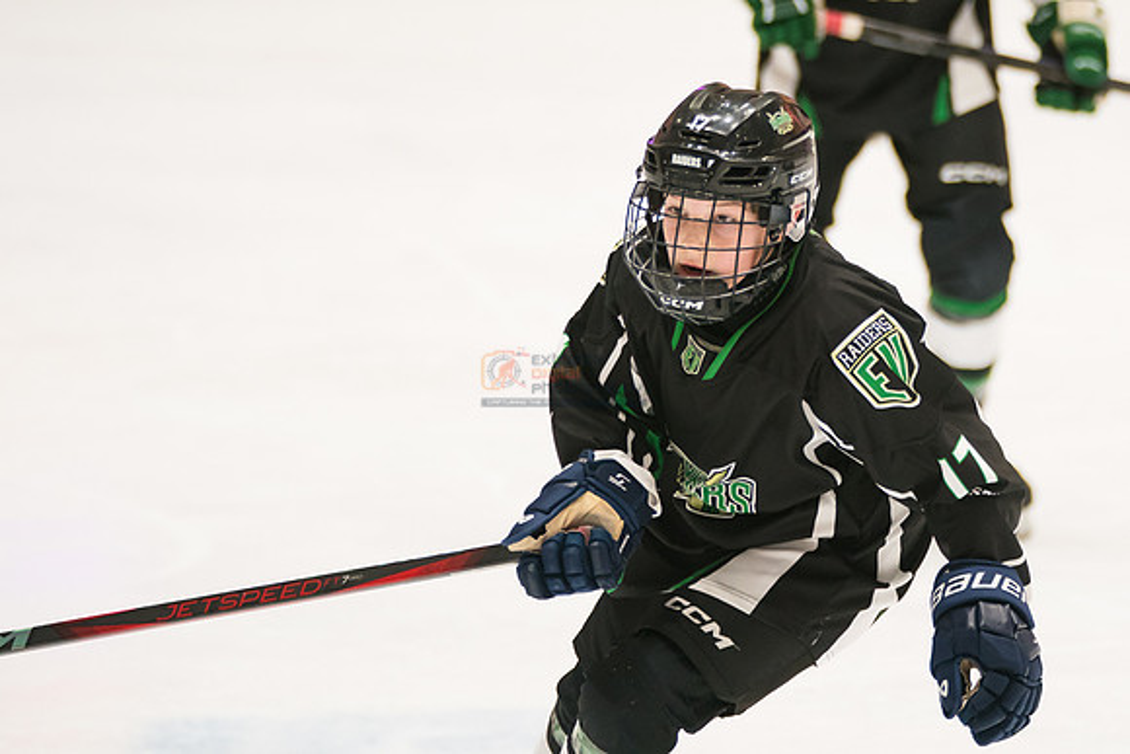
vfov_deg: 4.6
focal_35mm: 298
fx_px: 9355
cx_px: 777
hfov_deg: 6.9
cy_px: 184
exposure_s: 1/1000
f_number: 3.2
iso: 3200
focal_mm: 197
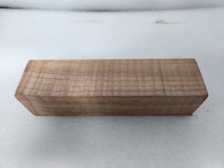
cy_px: 84
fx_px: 149
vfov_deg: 58.9
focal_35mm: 23
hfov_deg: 73.9
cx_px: 112
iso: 80
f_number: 1.8
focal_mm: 5.4
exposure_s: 1/120
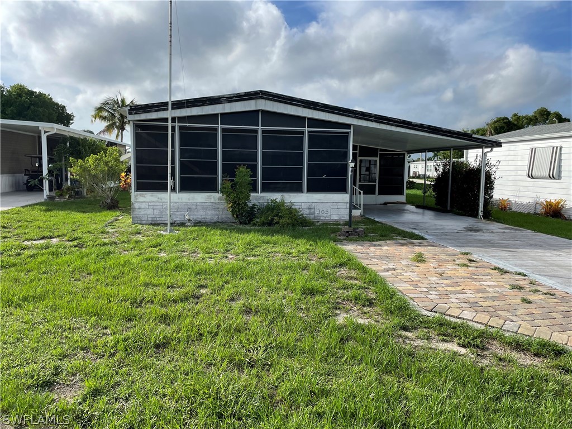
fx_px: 430
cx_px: 286
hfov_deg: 67.3
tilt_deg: -6.0
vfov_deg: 53.1
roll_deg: -0.6
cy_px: 214
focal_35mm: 26
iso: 32
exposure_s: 1/3300
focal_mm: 4.2
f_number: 1.6
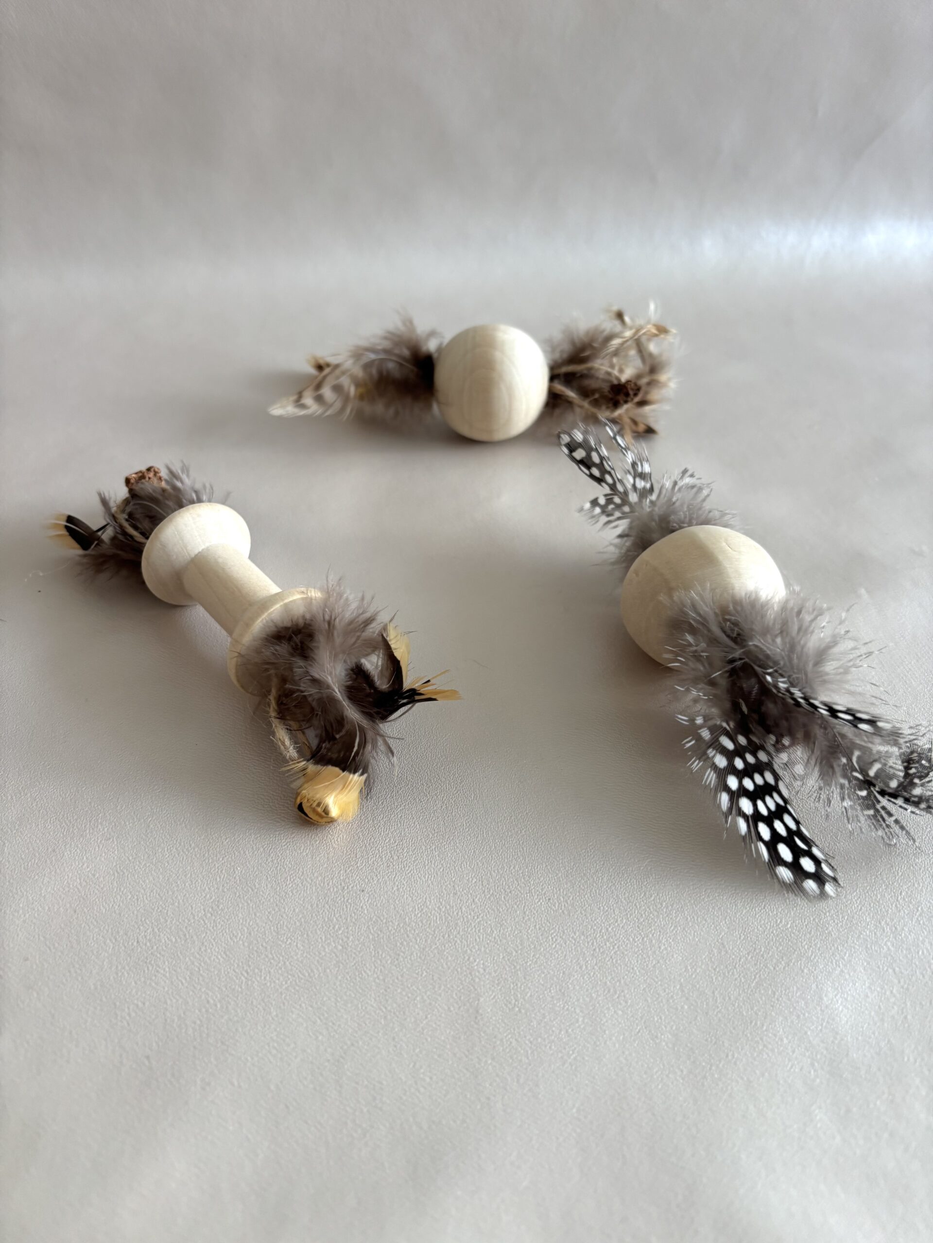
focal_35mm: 26
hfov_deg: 53.1
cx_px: 466
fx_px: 934
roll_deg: -5.3
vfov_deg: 67.3
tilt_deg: -40.1
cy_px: 622
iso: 125
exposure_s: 1/121
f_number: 1.6
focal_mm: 5.96
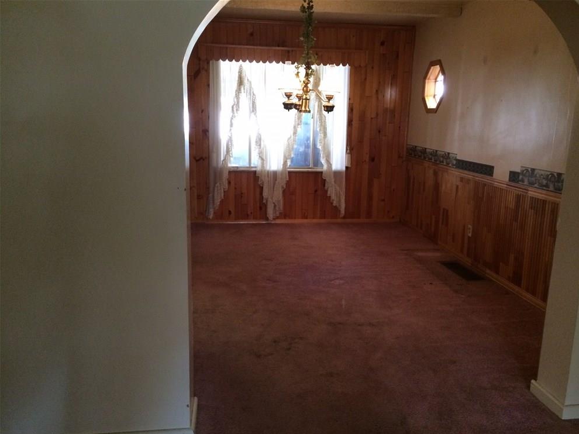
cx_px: 299
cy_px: 224
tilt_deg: -12.8
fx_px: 502
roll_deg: -1.2
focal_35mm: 30
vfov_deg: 46.8
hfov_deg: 60.0
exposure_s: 1/30
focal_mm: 4.15
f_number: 2.2
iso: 320
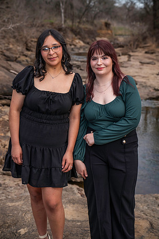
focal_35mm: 55
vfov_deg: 36.2
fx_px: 364
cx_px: 79
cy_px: 119
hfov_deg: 24.6
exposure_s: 1/200
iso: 100
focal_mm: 54
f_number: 4
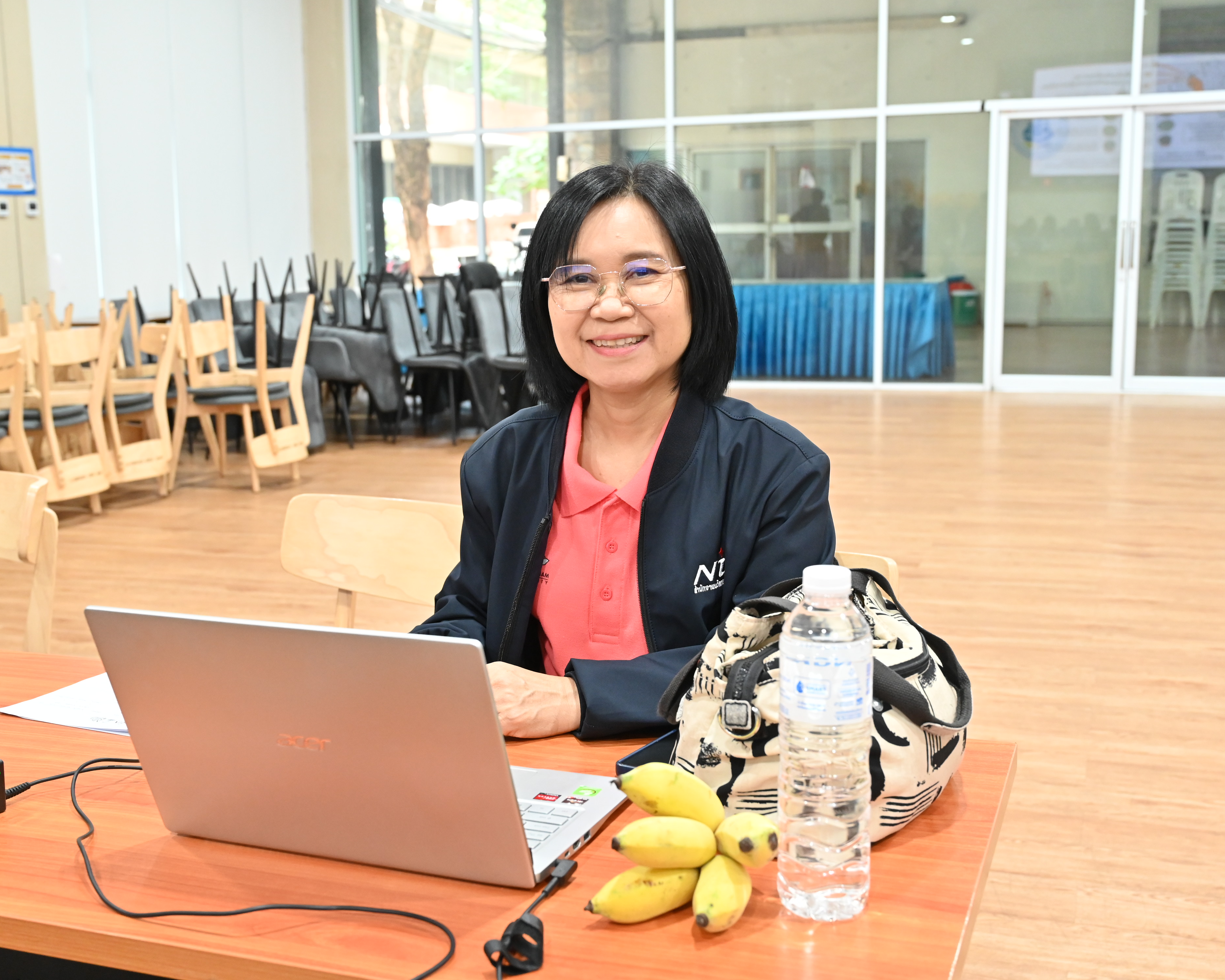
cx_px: 554
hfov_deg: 43.8
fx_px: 1523
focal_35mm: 42
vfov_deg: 35.7
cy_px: 489
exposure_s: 1/125
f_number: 5.6
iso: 3200
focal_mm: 37
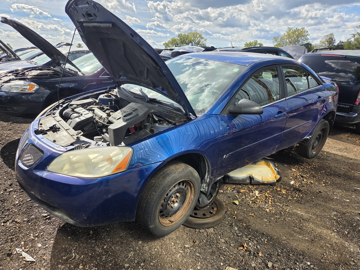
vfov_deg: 58.9
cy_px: 135
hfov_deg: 73.9
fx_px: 239
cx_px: 180
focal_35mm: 23
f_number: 1.8
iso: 80
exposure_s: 1/4883
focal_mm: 5.4
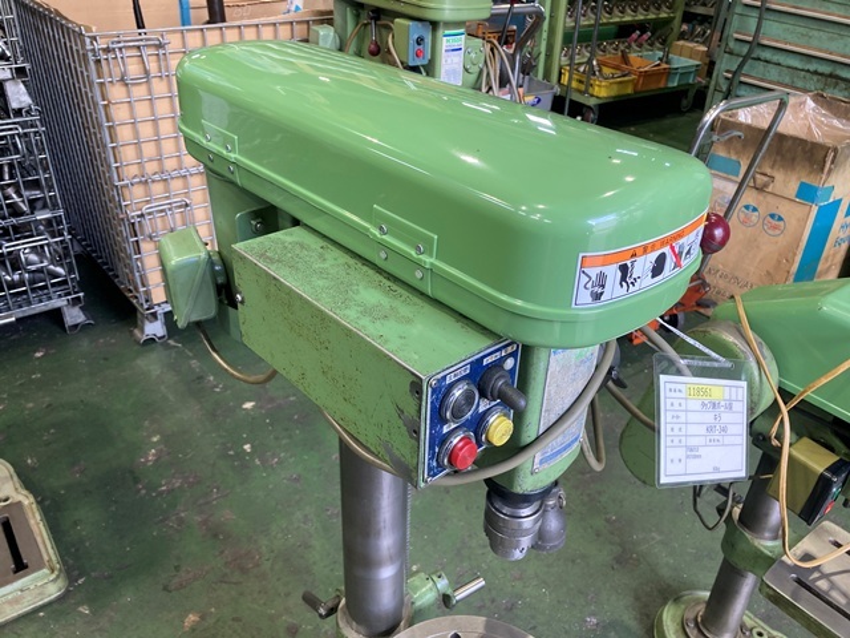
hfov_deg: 63.4
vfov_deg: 49.7
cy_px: 319
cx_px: 425
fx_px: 688
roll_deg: -4.5
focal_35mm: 28
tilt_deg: -31.0
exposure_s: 1/63
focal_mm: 3.99
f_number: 1.8
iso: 80
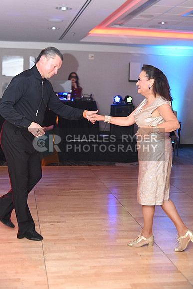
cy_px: 144
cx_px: 96
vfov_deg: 39.6
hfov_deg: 27.0
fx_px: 402
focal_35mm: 50
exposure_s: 1/200
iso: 5000
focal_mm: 50
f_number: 5
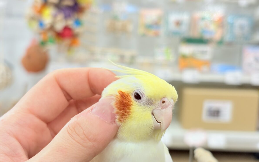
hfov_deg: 36.3
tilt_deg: -9.8
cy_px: 93
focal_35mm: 56
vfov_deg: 23.1
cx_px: 130
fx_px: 395
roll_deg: -2.0
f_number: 1.6
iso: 50
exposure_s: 1/50
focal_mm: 5.96
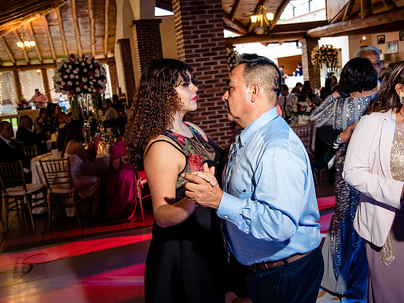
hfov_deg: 44.8
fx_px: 490
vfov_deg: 34.4
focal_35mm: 42
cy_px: 152
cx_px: 217
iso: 2000
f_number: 7.1
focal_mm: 38
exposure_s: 1/60
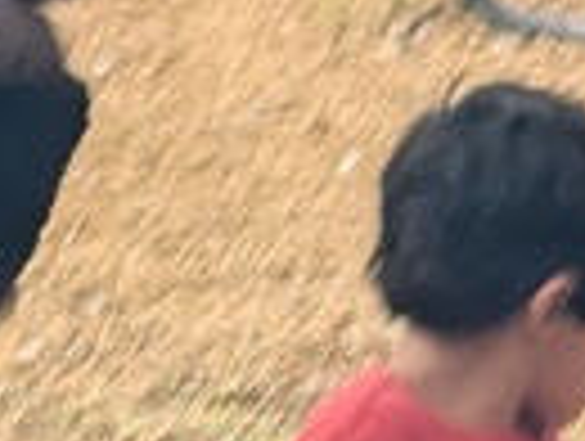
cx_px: -904
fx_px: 6383
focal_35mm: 377
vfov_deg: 3.9
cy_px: 718
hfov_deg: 5.1
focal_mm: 6.81
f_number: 1.85
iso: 45
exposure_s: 1/520
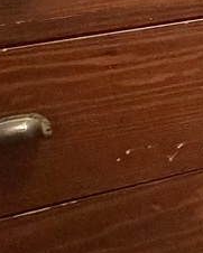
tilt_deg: -0.2
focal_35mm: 87
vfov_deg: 17.4
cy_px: -214
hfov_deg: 12.5
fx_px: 653
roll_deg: +0.4
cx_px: 529
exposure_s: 1/60
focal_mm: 2.22
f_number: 2.2
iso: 1250
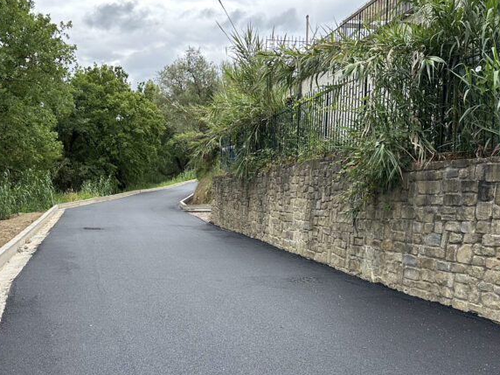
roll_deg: -1.2
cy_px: 239
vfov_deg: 33.4
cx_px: 184
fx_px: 621
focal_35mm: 43
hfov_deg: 43.5
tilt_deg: -3.8
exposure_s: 1/1171
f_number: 1.78
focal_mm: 6.86
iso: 80
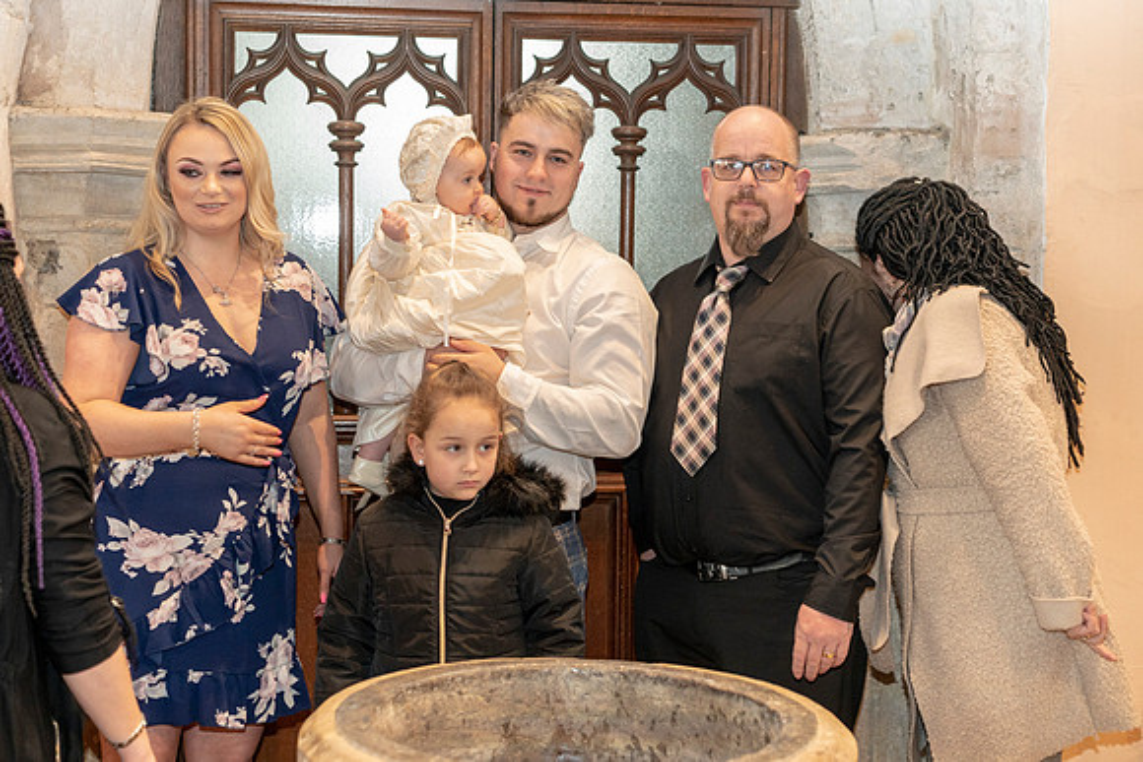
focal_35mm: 55
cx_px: 572
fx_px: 1747
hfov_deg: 36.2
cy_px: 381
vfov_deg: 24.6
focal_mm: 55
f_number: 4
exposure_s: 1/160
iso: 3200
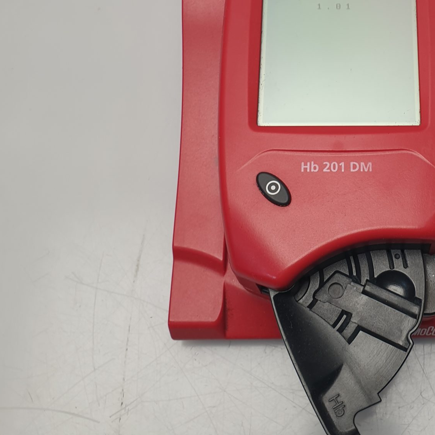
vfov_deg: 32.0
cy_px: 92
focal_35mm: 52
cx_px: 352
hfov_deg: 31.9
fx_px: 739
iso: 50
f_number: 2.4
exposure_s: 1/50
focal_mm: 4.3
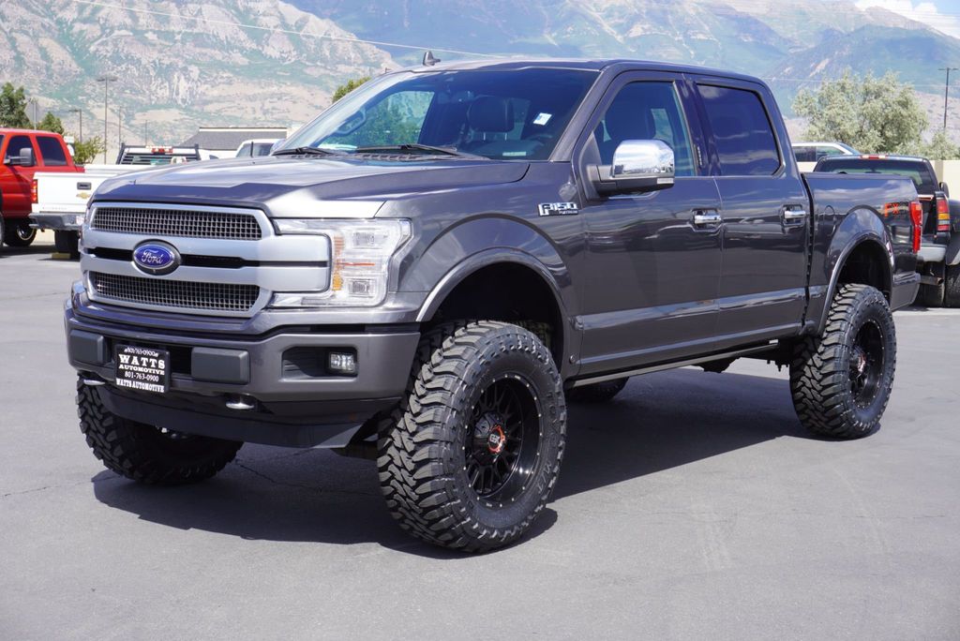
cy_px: 320
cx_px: 480
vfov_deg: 25.8
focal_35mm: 52
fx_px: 1401
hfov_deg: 37.8
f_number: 9
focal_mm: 35
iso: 100
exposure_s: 1/100
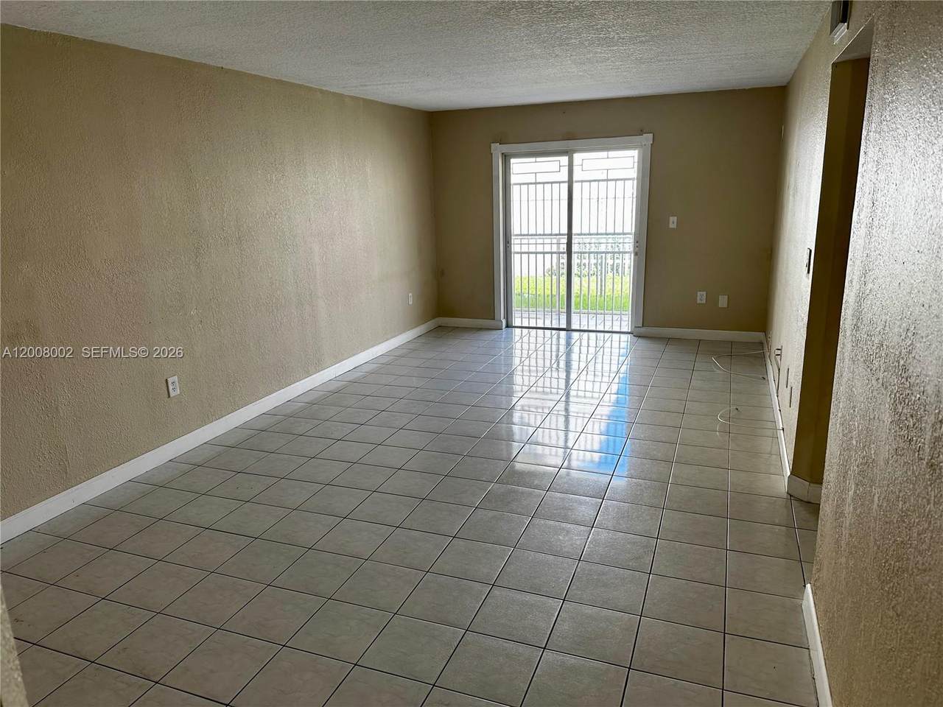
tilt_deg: -15.5
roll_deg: +1.6
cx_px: 472
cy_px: 354
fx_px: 654
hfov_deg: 71.6
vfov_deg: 56.8
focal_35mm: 24
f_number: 1.78
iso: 80
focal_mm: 6.86
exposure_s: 1/163
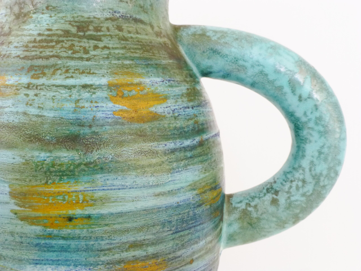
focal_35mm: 47
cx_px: 180
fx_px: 490
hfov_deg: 40.4
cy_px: 136
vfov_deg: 30.9
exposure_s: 1/60
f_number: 4.2
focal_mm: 8.5
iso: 320
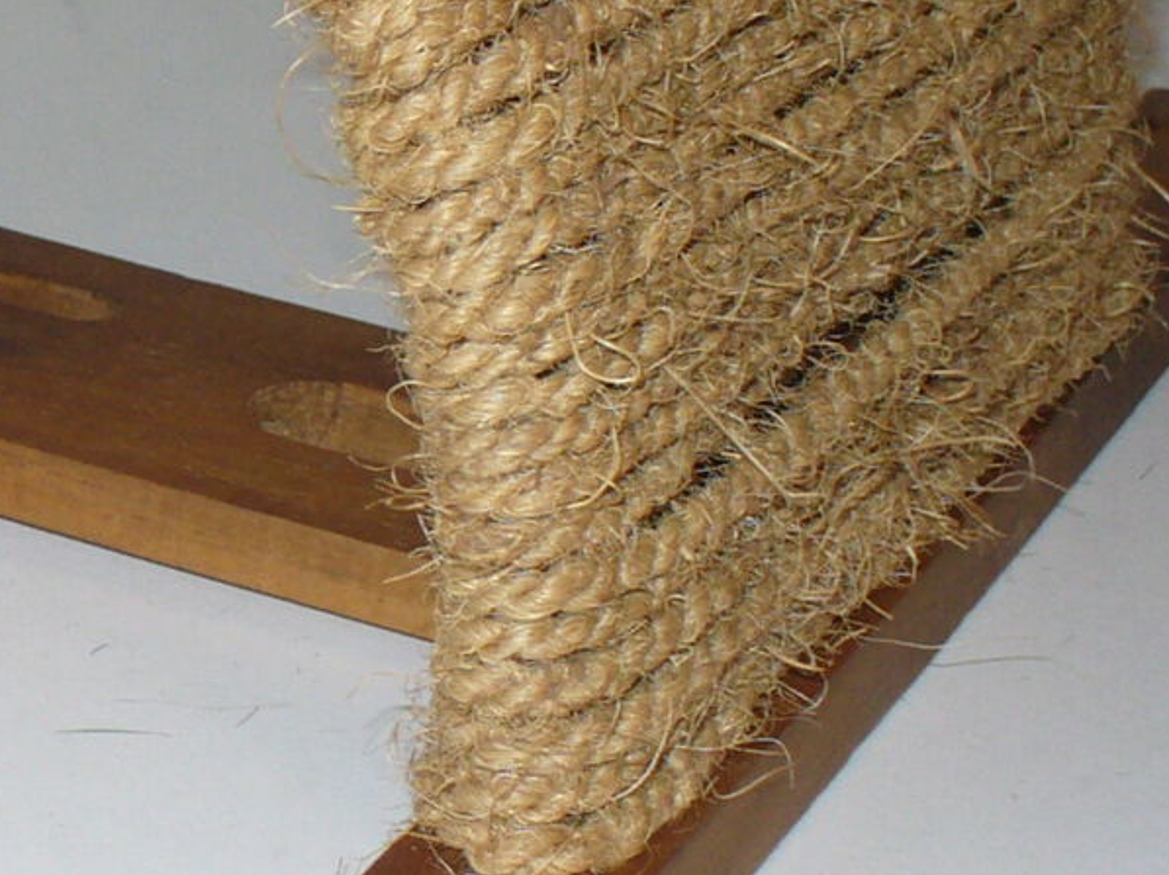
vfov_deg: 11.6
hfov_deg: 14.7
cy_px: 229
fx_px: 4286
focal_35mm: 127
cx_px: -421
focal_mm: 6.1
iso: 100
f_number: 2.8
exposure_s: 1/30
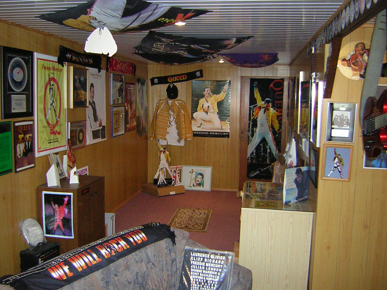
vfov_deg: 39.7
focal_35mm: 36
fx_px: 402
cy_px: 145
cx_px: 194
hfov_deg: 51.4
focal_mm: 4.7
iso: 196
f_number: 2.6
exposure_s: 1/60.1
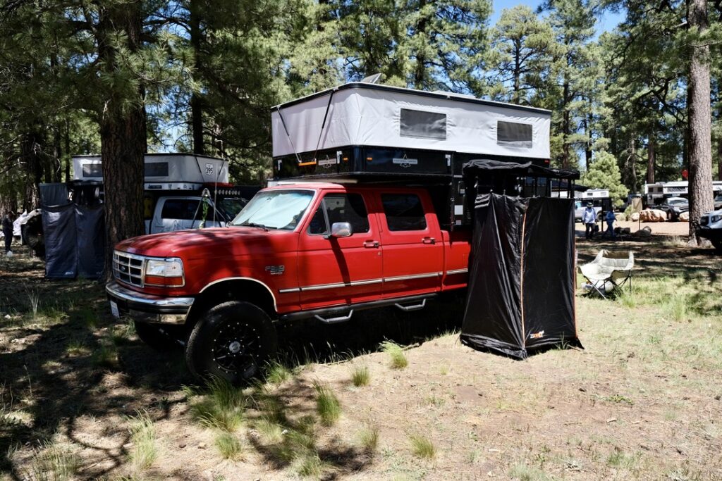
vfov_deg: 47.9
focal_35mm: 27
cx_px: 361
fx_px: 542
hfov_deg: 67.4
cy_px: 240
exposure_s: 1/500
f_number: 5.6
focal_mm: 17.7
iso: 320
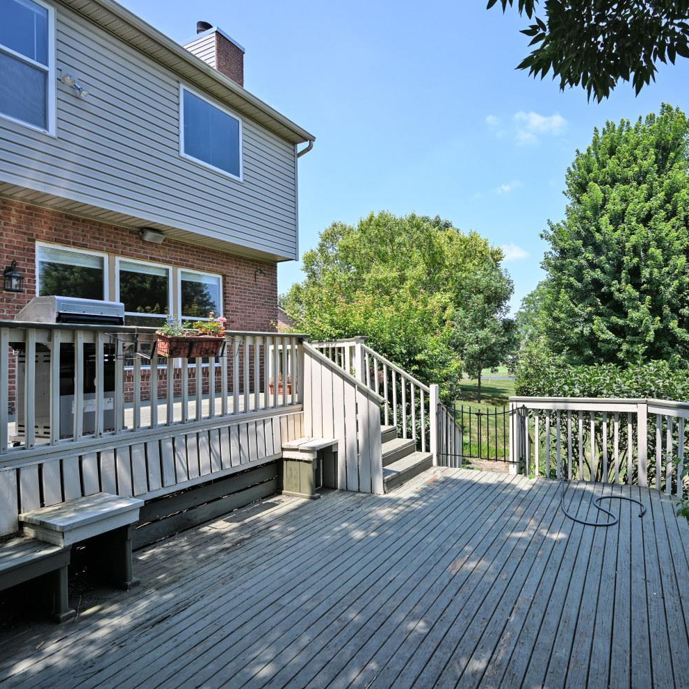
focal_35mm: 18
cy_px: 346
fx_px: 405
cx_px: 446
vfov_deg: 80.7
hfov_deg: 78.7
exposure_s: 1/250
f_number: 6.3
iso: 100
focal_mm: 14
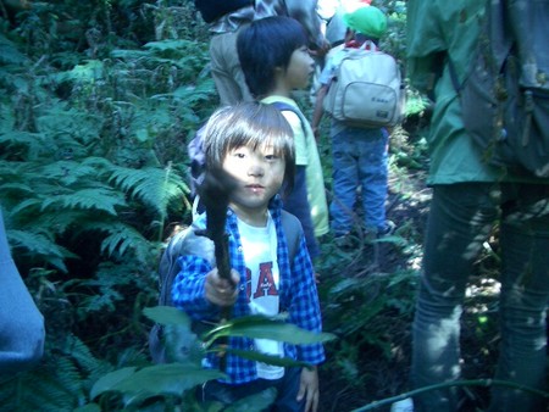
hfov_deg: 52.6
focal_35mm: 35
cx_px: 274
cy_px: 206
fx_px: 555
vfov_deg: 40.7
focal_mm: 5.8
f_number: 2.6
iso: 100
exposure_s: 1/13
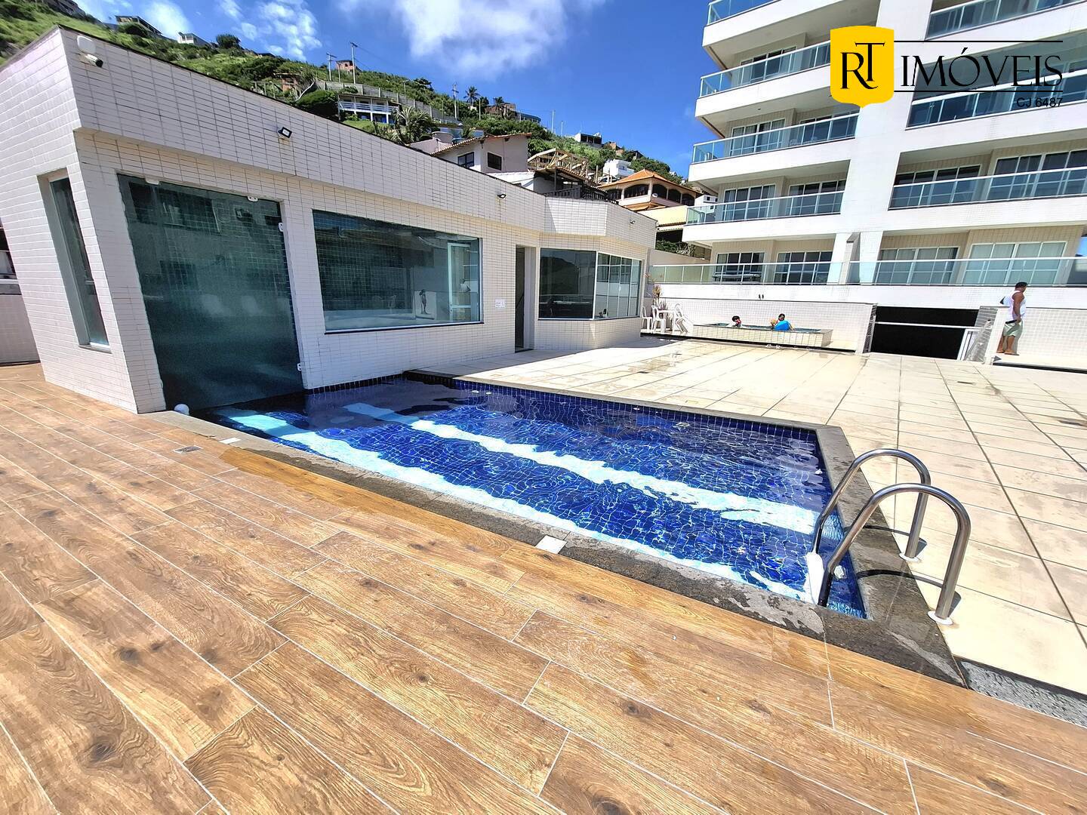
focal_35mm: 13
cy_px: 408
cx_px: 544
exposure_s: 1/1250
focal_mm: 1.74
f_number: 2.2
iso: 40
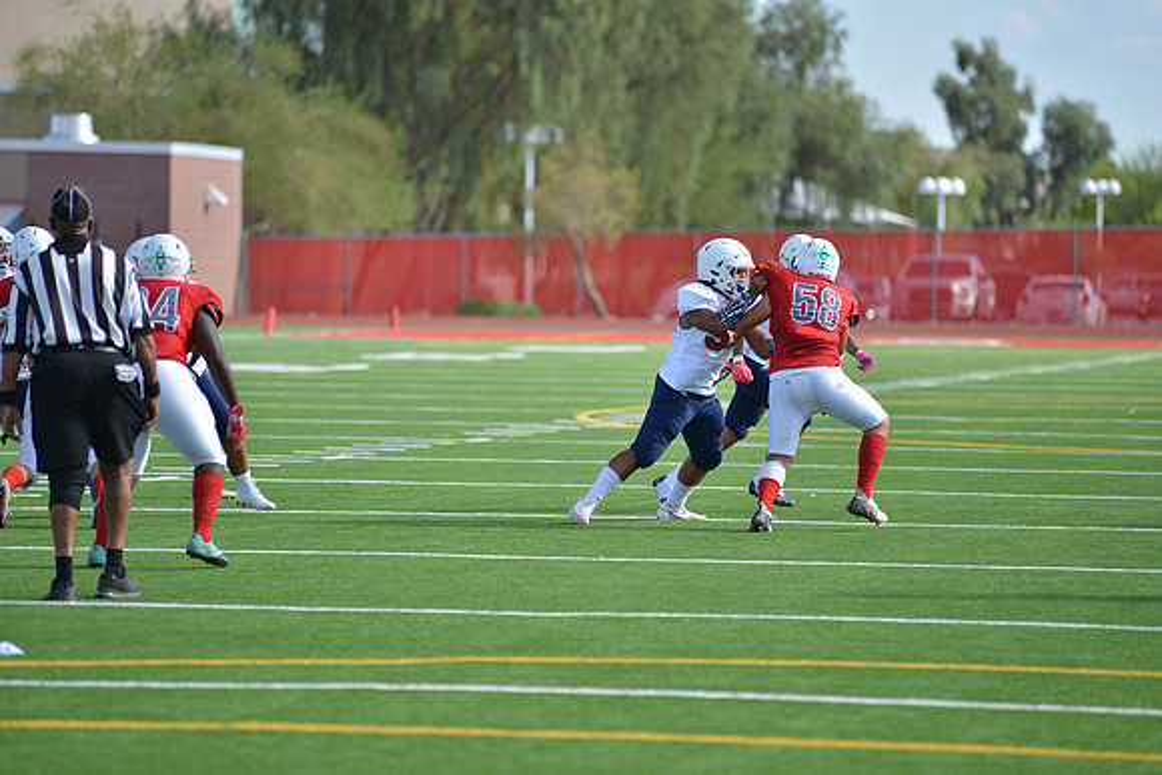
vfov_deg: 6.9
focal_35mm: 200
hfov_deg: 10.3
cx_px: 581
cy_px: 388
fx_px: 6457
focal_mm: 200
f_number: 2.8
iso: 160
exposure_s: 1/1600
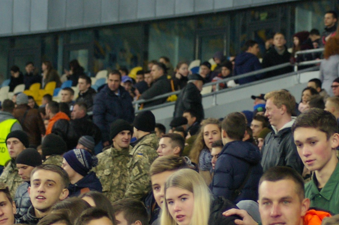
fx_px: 2399
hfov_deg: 8.1
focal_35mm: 255
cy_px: 171
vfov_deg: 5.4
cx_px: 268
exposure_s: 1/90
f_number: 4
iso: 800
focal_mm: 70
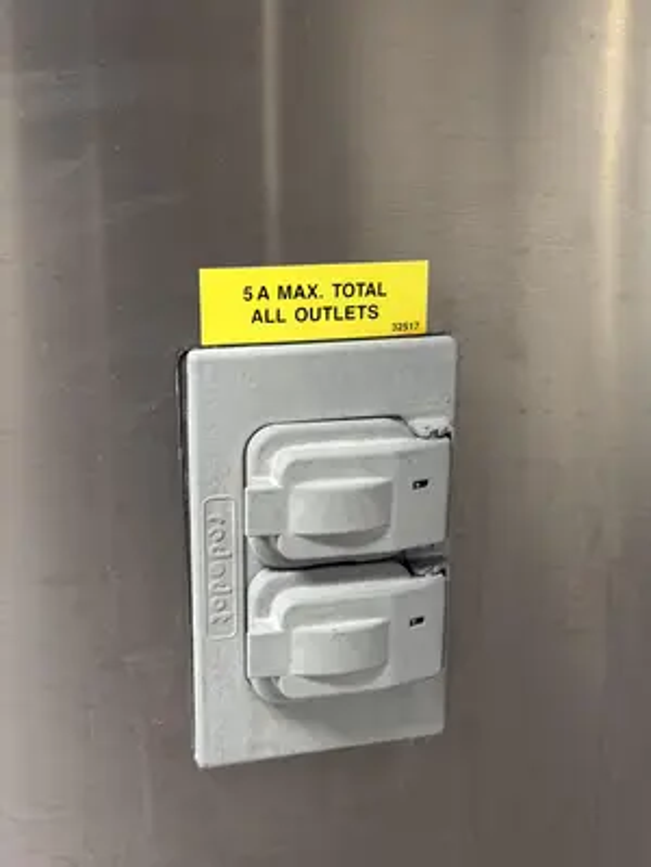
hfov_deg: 30.3
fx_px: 1204
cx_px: 326
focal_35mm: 48
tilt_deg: -16.2
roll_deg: -1.0
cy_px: 434
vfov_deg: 39.7
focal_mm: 6.76
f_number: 1.78
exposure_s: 1/40
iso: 400
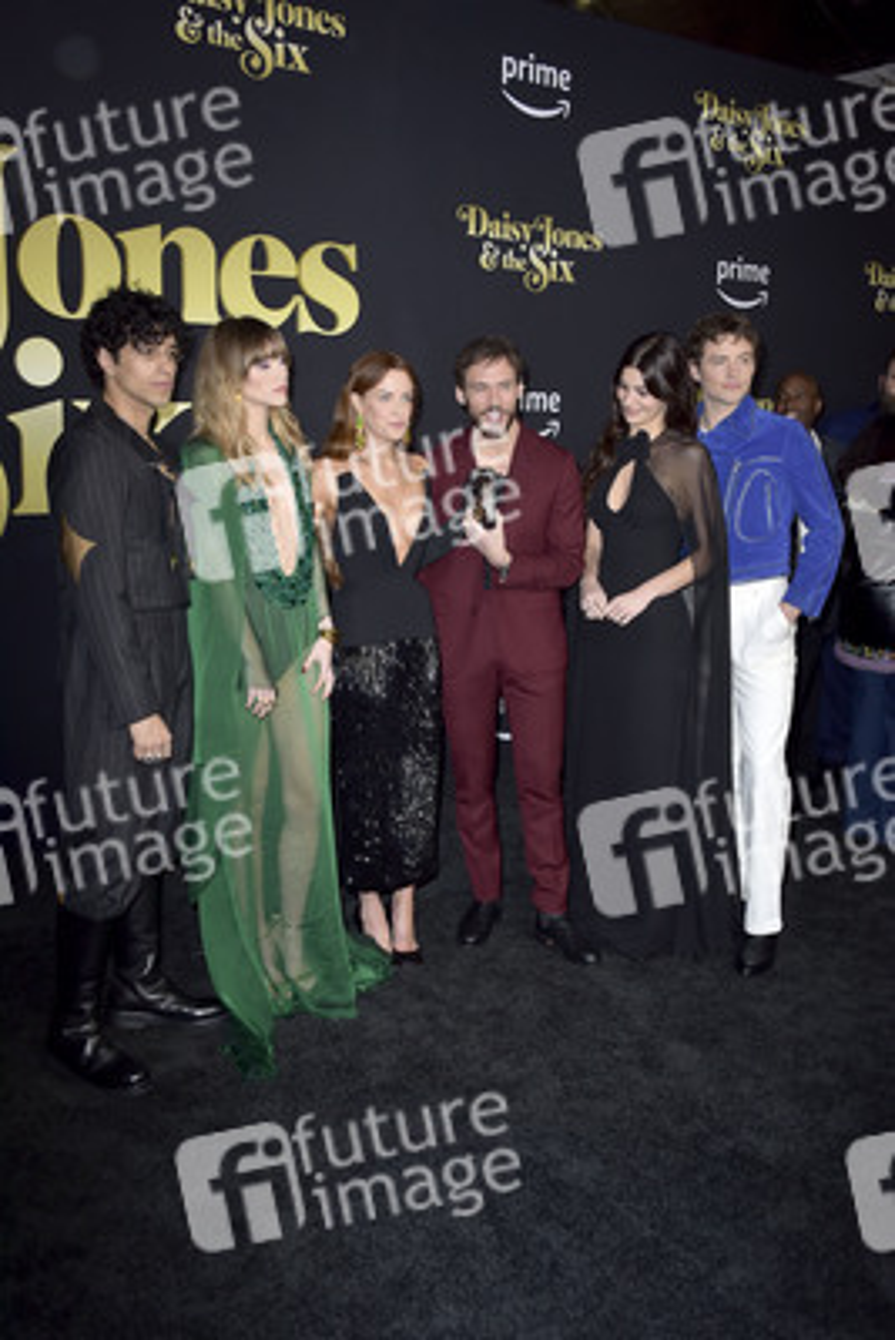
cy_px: 670
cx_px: 448
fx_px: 1304
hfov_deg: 37.9
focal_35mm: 35
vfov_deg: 54.4
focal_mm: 35
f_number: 6.3
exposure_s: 1/250
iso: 500
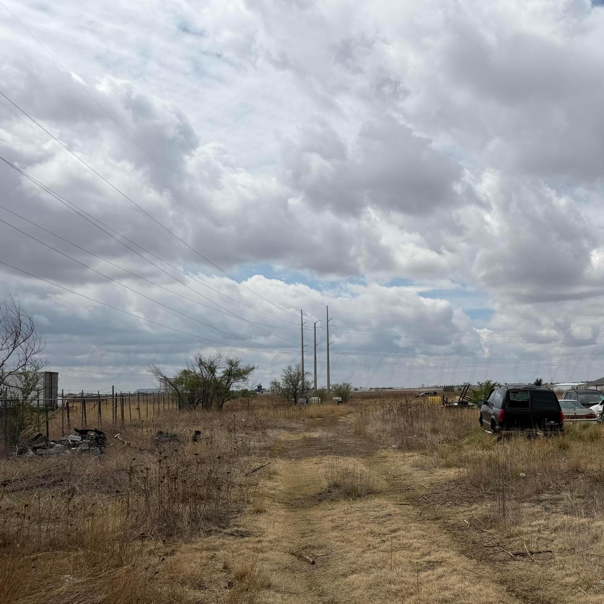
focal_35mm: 35
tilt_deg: +2.1
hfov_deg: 44.9
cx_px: 483
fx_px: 691
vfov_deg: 46.9
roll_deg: +1.5
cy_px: 366
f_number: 1.78
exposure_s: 1/14286
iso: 80
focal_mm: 6.76
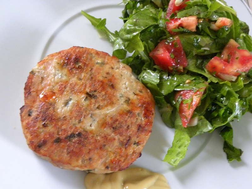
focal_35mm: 52
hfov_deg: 36.8
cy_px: 94
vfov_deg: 28.0
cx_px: 126
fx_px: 379
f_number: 3.5
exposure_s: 1/46.5
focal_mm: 9.2
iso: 400
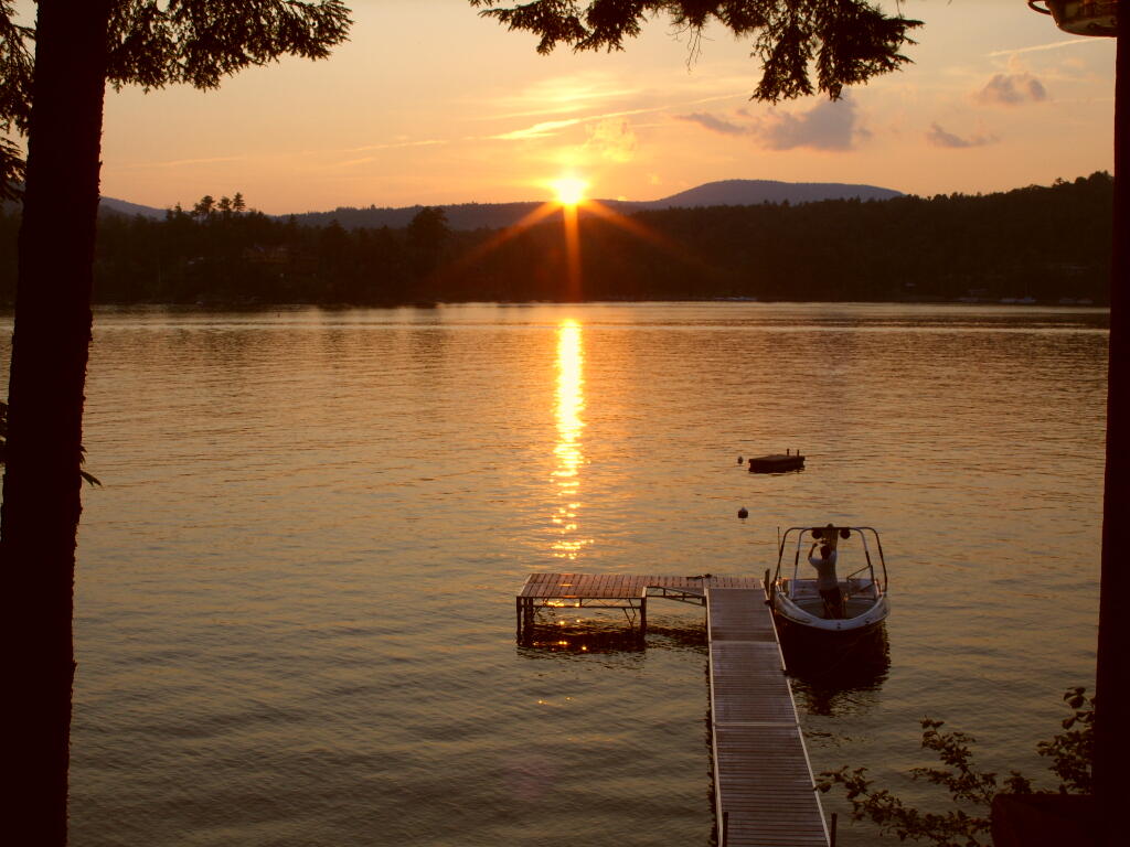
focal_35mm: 48
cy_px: 424
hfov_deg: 39.7
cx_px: 565
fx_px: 1567
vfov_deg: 30.3
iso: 50
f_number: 6
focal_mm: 9.87
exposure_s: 1/161
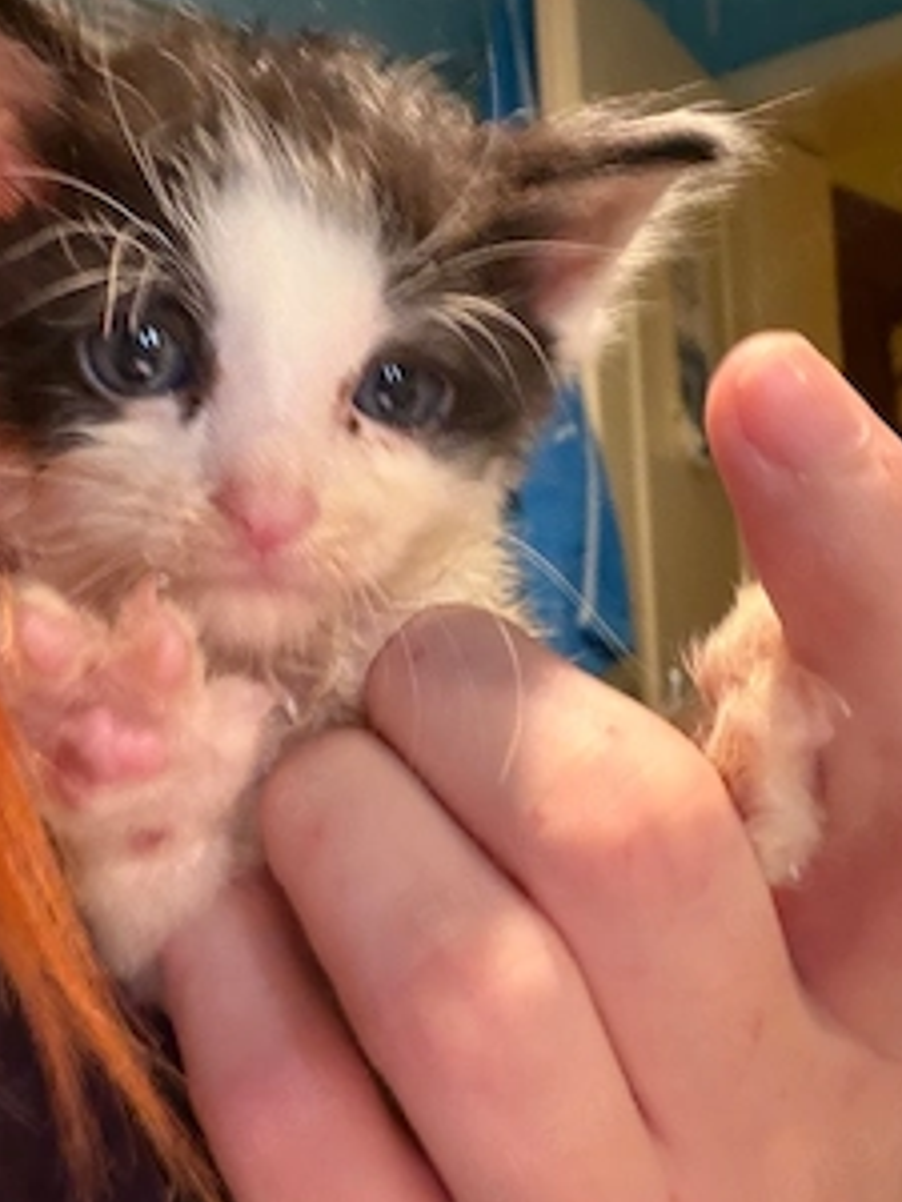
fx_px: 1390
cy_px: 581
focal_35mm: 40
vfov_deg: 46.8
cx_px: 309
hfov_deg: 35.6
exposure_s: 1/25
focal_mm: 2.71
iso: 500
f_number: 1.9
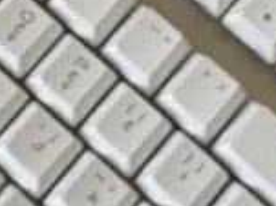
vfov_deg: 12.1
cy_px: -188
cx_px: 128
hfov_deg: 17.9
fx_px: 876
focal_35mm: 110
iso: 160
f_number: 1.8
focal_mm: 4.25
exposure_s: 1/60
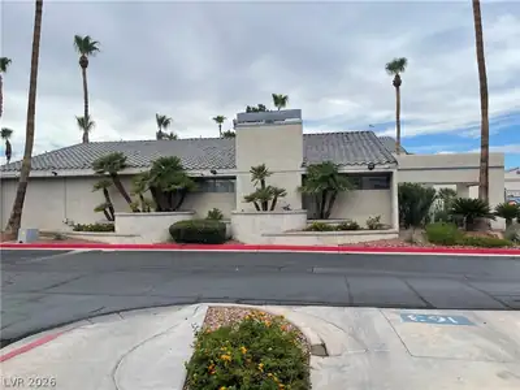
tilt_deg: +2.1
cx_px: 260
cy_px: 195
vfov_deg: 54.9
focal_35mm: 25
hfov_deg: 69.4
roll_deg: +1.1
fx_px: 376
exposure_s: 1/2786
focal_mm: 5.1
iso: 32
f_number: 1.6
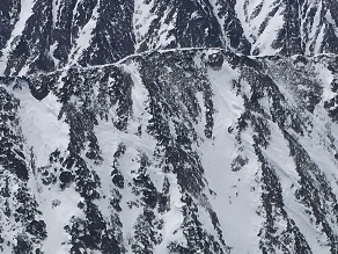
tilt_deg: -20.7
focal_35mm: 159
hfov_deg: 12.4
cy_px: 472
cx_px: 218
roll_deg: -1.1
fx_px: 1553
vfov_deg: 8.9
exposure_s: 1/8547
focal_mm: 4.15
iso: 25
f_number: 2.2
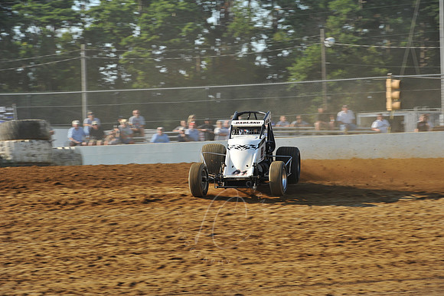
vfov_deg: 8.6
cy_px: 148
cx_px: 222
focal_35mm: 160
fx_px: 1972
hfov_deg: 12.8
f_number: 10
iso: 320
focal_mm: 160
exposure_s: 1/320
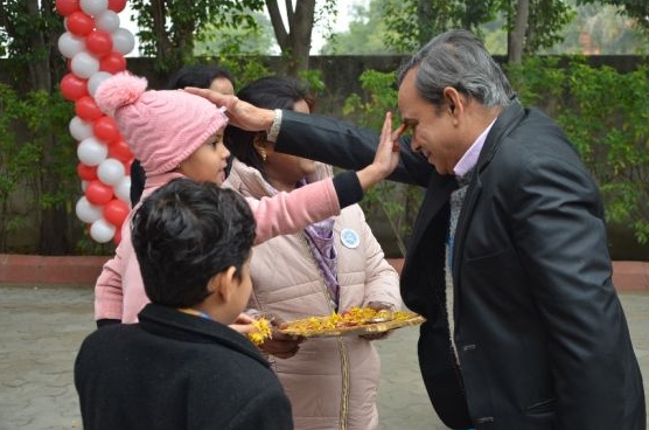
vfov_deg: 24.5
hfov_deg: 36.3
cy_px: 199
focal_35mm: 55
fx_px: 989
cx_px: 348
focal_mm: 34
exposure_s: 1/250
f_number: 4.2
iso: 400
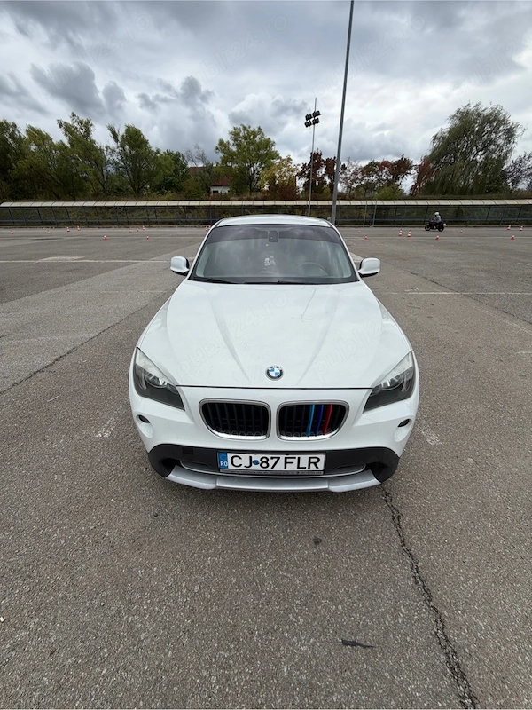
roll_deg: -1.8
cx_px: 266
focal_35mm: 14
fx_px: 287
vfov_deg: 102.1
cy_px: 355
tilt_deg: -26.8
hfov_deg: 85.7
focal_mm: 2.22
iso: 40
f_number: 2.2
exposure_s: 1/651
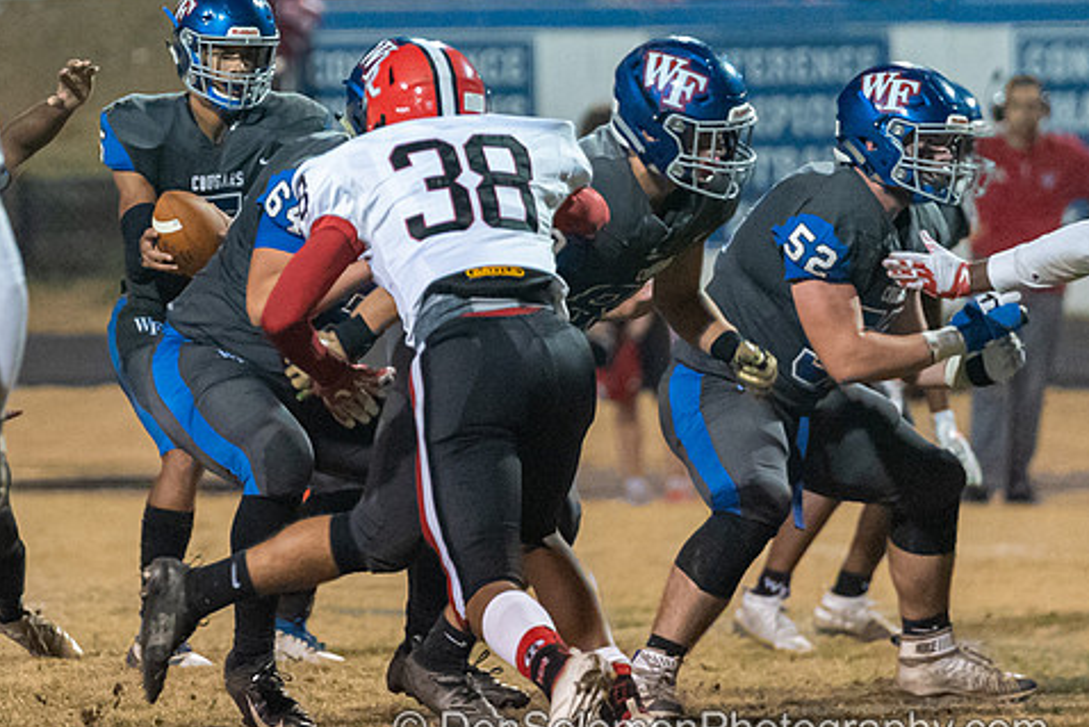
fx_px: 14645
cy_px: 124
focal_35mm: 484
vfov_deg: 2.8
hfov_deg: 4.3
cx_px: 204
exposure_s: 1/640
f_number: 2.8
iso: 8000
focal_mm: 198
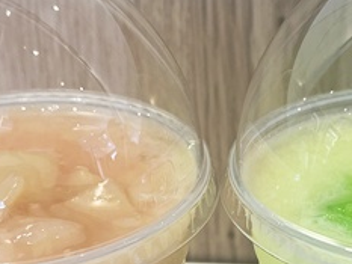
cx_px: 216
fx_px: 885
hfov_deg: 22.4
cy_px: 197
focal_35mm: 87
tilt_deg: -29.0
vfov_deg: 16.9
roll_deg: +2.2
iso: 64
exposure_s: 1/122
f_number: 1.6
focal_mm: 5.1
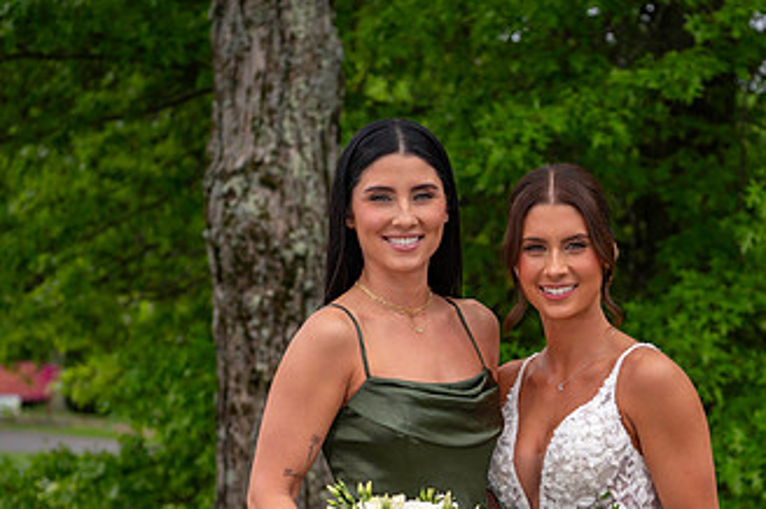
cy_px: 381
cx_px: 509
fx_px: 2253
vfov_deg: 12.9
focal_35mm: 106
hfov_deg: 19.2
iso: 200
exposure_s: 1/1000
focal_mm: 60
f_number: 4
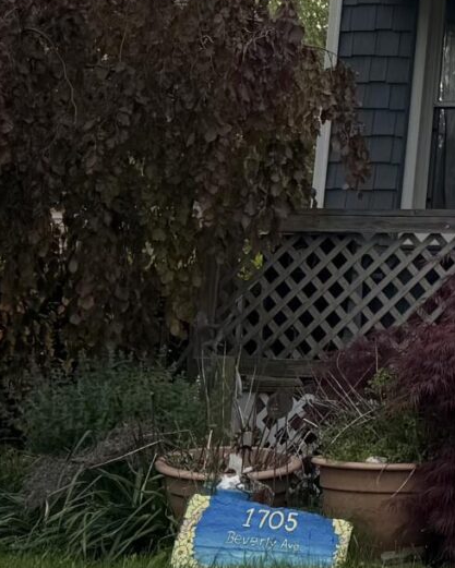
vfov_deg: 15.8
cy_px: -191
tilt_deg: +13.5
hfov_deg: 12.2
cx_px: 852
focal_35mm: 115
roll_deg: -2.9
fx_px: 1935
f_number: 1.78
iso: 80
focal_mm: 6.76
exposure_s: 1/2801
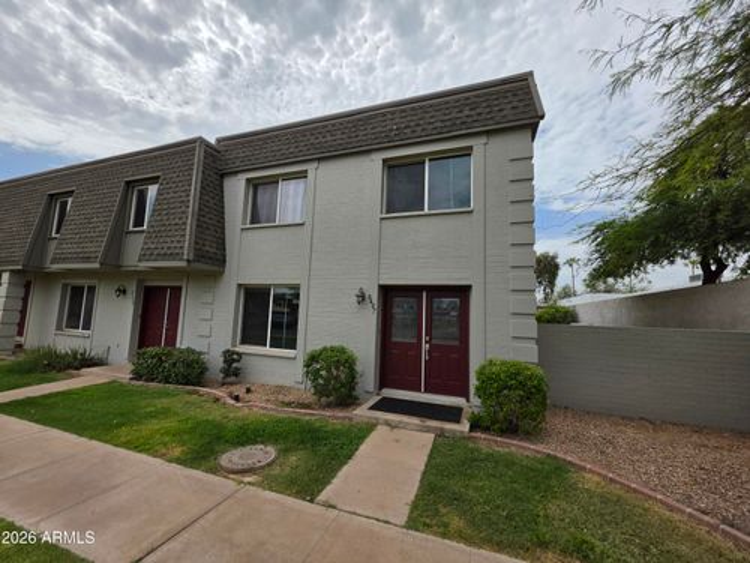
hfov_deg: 106.2
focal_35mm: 13
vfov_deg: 89.9
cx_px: 375
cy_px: 282
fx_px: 282
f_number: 1.9
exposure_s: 1/3075
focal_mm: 2.2
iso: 32
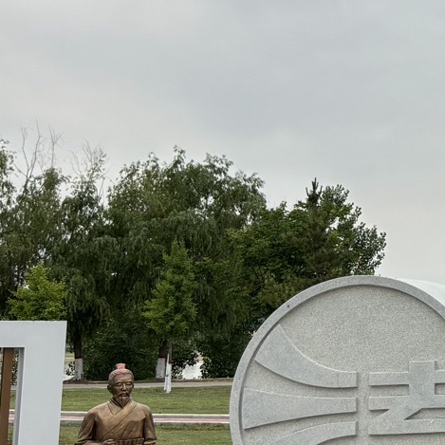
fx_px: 1425
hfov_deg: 14.3
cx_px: 939
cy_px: 150
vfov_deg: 17.7
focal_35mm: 98
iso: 50
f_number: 1.6
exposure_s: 1/2288
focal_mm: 5.96
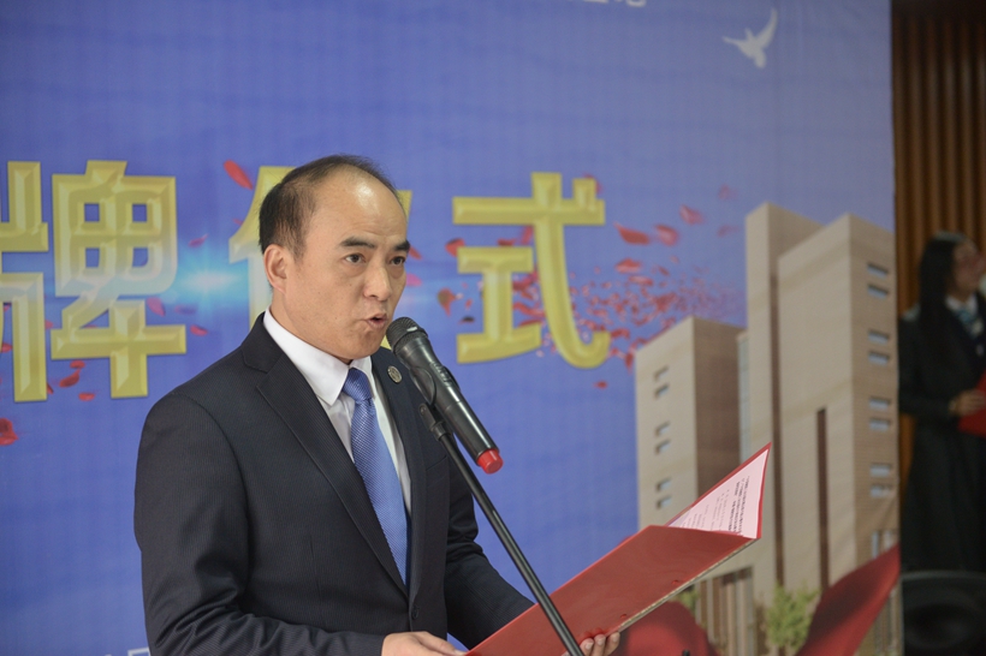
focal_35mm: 70
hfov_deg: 28.9
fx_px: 1916
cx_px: 493
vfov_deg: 19.4
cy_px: 328
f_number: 2.8
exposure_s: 1/125
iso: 2000
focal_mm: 70
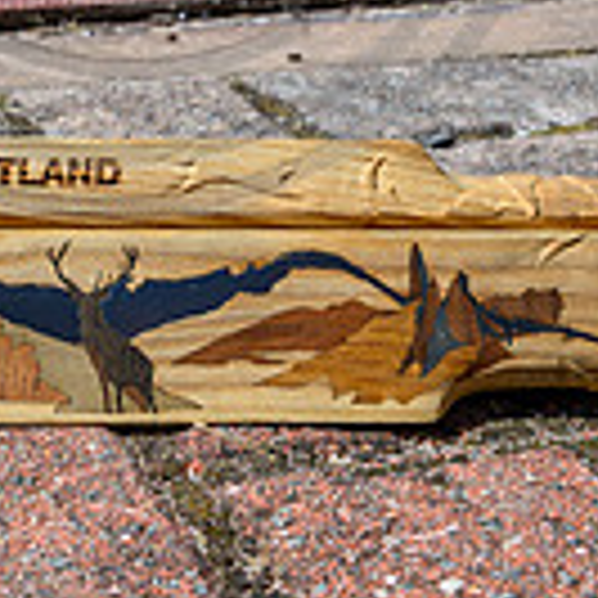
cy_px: -245
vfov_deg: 17.8
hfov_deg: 19.3
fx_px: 1739
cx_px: 108
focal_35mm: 89
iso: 200
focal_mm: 24
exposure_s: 1/800
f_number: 8
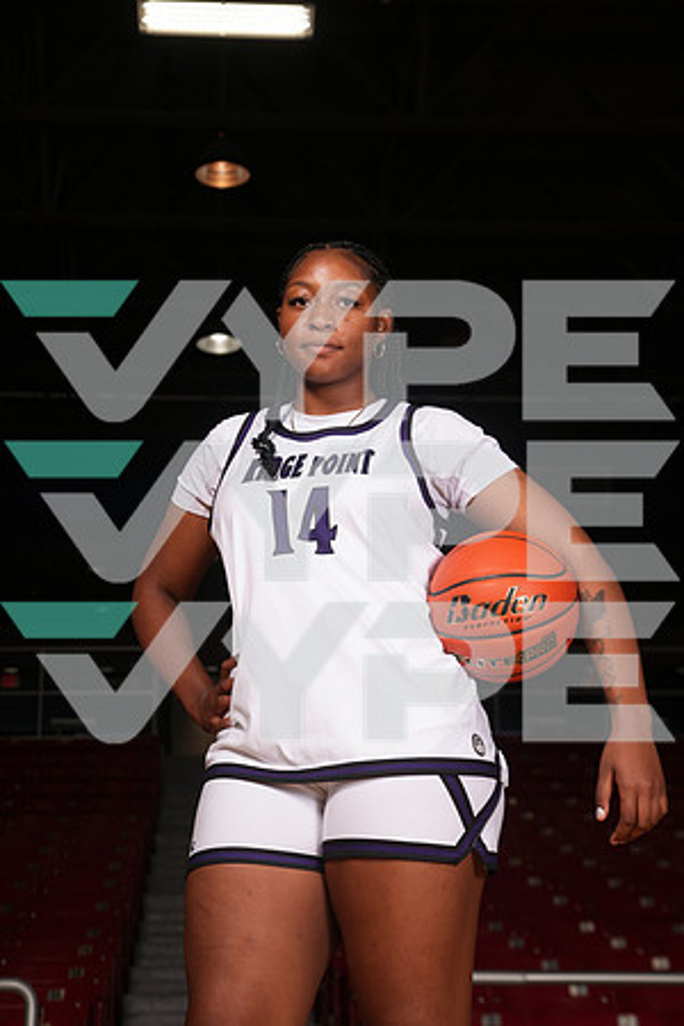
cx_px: 342
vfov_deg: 28.8
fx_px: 1995
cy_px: 513
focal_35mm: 70
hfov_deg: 19.5
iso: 250
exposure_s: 1/200
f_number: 6.3
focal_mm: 70
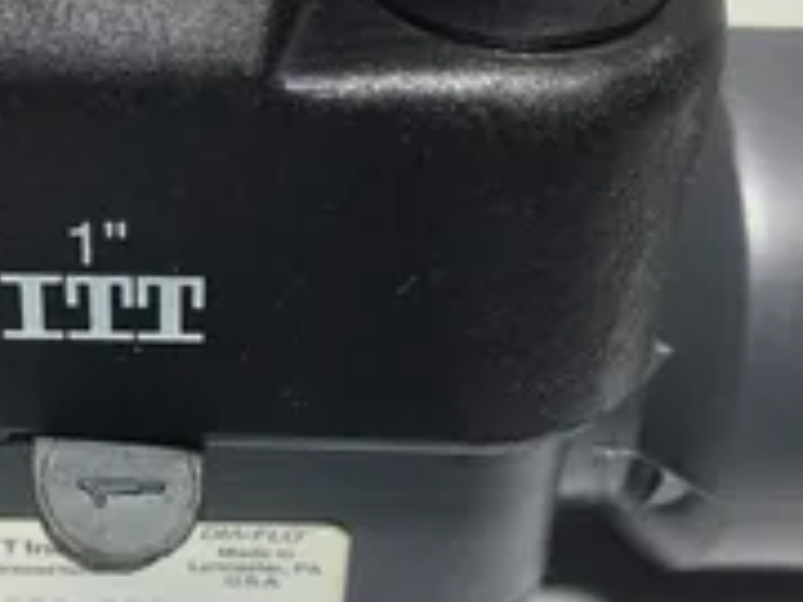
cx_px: 201
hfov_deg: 27.8
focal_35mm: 69
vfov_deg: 21.3
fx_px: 1601
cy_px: 334
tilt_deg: -43.0
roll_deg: -2.0
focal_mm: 3.3
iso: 25
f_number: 2.4
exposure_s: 1/60
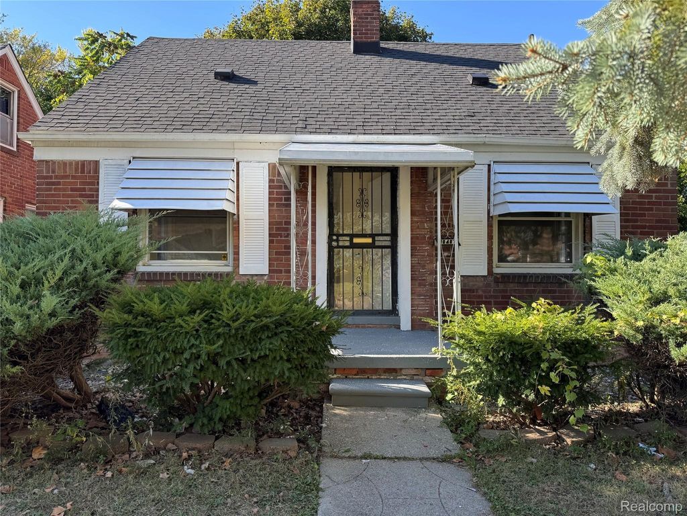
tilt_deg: +0.8
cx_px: 344
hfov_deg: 71.6
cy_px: 258
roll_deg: -0.3
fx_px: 476
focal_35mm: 24
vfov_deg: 56.8
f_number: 1.78
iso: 80
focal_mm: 6.76
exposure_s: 1/664
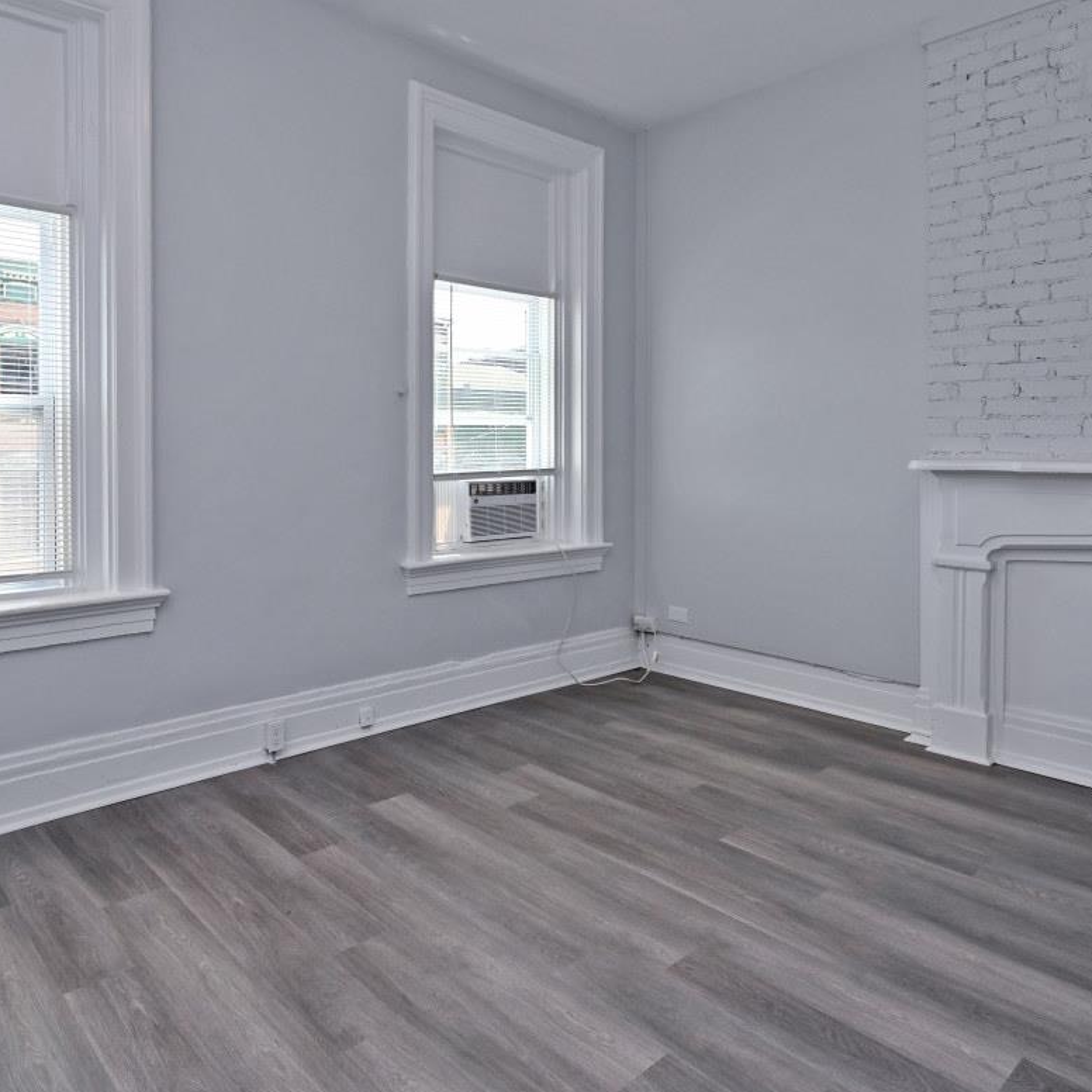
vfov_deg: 66.8
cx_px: 457
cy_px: 455
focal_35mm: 23
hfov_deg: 66.8
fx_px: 821
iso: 160
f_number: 5.6
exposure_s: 1/125
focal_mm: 14
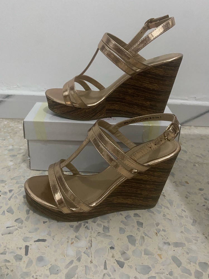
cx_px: 104
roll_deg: -5.1
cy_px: 140
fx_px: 209
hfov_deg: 53.1
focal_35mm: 26
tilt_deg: -25.4
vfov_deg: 67.3
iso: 640
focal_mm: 4.25
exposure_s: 1/25
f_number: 1.8
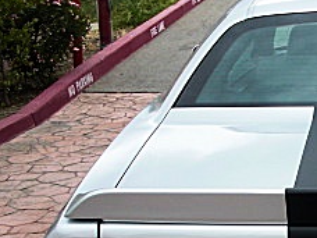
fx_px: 925
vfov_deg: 14.5
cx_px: 392
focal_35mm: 101
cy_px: 228
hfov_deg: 18.3
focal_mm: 6.3
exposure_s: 1/400
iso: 50
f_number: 2.8
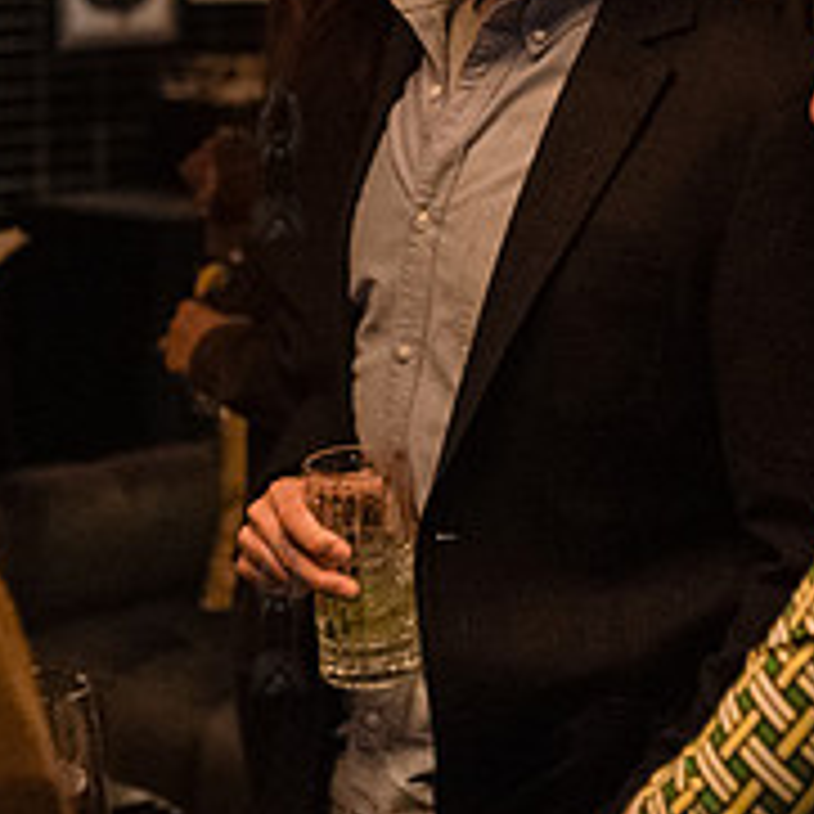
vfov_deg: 16.1
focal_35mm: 107
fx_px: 2847
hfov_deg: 16.3
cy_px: 101
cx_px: 414
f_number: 2.5
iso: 10000
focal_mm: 35
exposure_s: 1/125
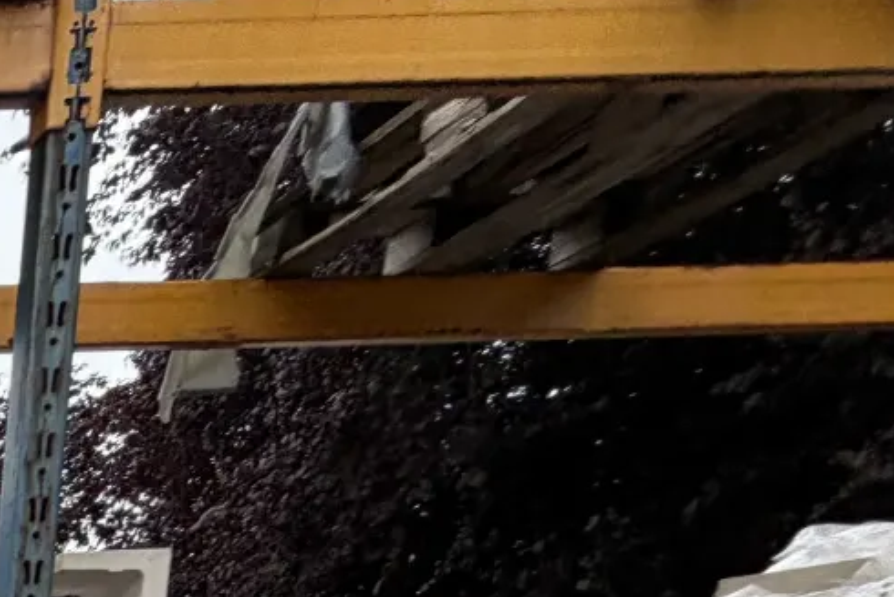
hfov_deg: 21.3
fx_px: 1416
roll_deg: -1.8
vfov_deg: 16.4
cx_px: -754
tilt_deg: -15.0
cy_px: 1276
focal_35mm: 57
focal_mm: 2.22
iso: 40
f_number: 2.2
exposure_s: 1/192
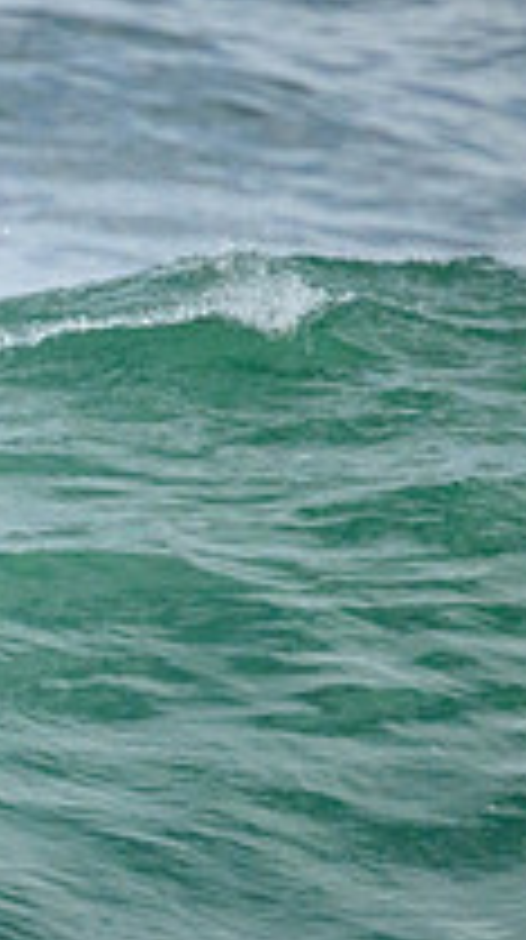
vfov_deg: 0.9
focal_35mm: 2331
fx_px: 58009
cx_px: -620
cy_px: 600
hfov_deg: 0.5
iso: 2200
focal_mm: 800
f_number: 11
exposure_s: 1/2500
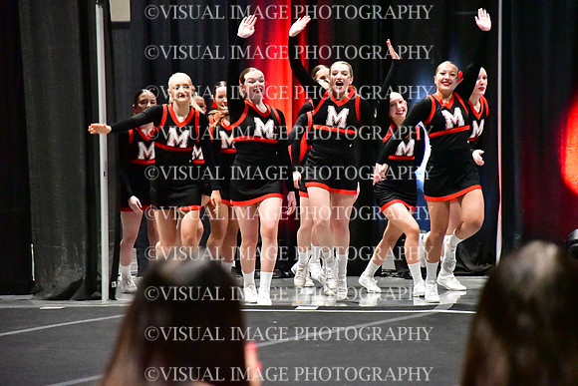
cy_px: 193
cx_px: 289
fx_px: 3372
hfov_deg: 9.8
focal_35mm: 210
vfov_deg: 6.5
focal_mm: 140
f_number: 5.6
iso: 16000
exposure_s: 1/400
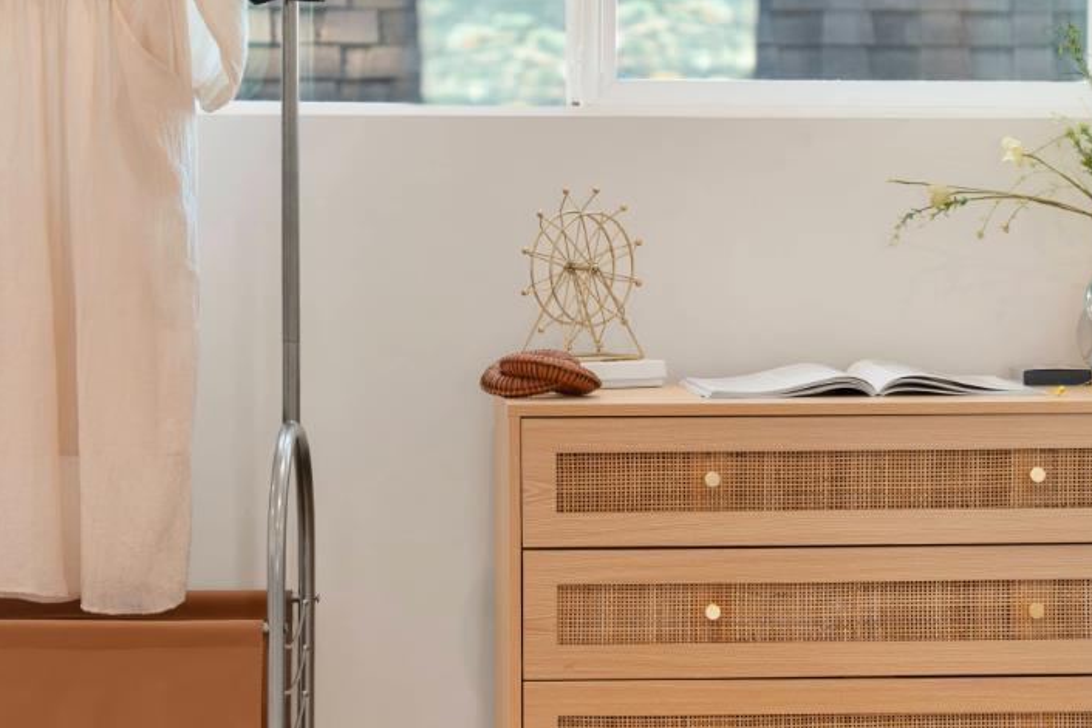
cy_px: 202
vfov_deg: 8.8
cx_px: 560
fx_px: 4702
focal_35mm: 155
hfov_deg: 13.2
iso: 200
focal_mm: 73
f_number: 4
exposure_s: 1/5
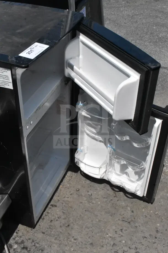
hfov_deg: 29.9
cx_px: 84
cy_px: 126
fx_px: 315
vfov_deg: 43.6
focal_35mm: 45
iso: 6400
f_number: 29
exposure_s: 1/4000
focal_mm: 30
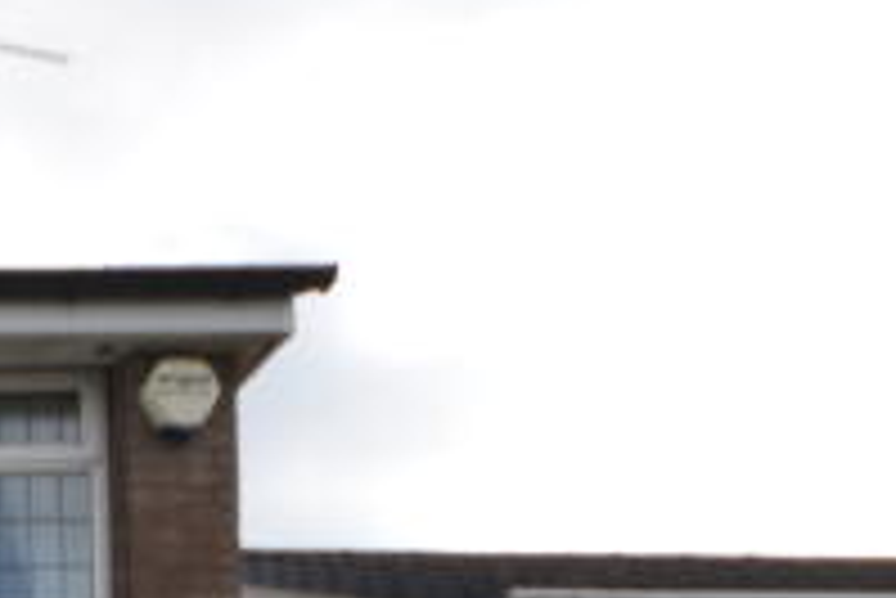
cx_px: -653
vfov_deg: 14.3
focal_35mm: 77
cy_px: 1257
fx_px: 1918
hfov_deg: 20.1
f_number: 8
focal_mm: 10
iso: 100
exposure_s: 1/200
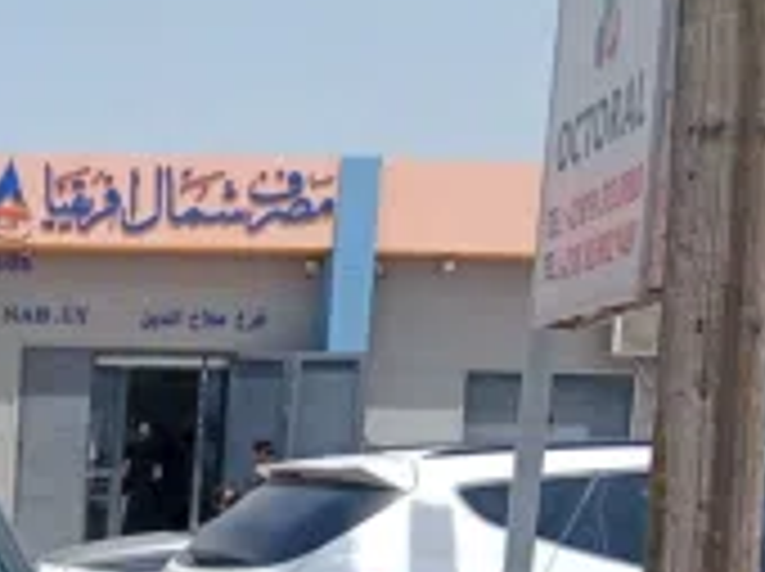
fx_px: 2163
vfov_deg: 14.2
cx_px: -270
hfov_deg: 18.5
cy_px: 820
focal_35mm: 98
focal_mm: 3.96
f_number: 1.8
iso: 51
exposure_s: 1/799
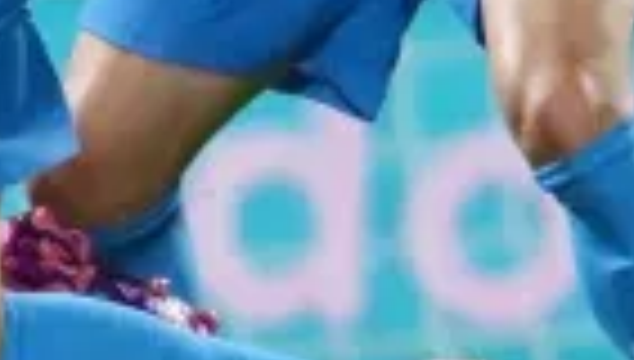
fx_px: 56890
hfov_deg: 0.6
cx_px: 162
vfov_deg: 0.4
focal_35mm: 3377
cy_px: -349
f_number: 2.8
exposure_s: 1/2000
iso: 4000
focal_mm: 400
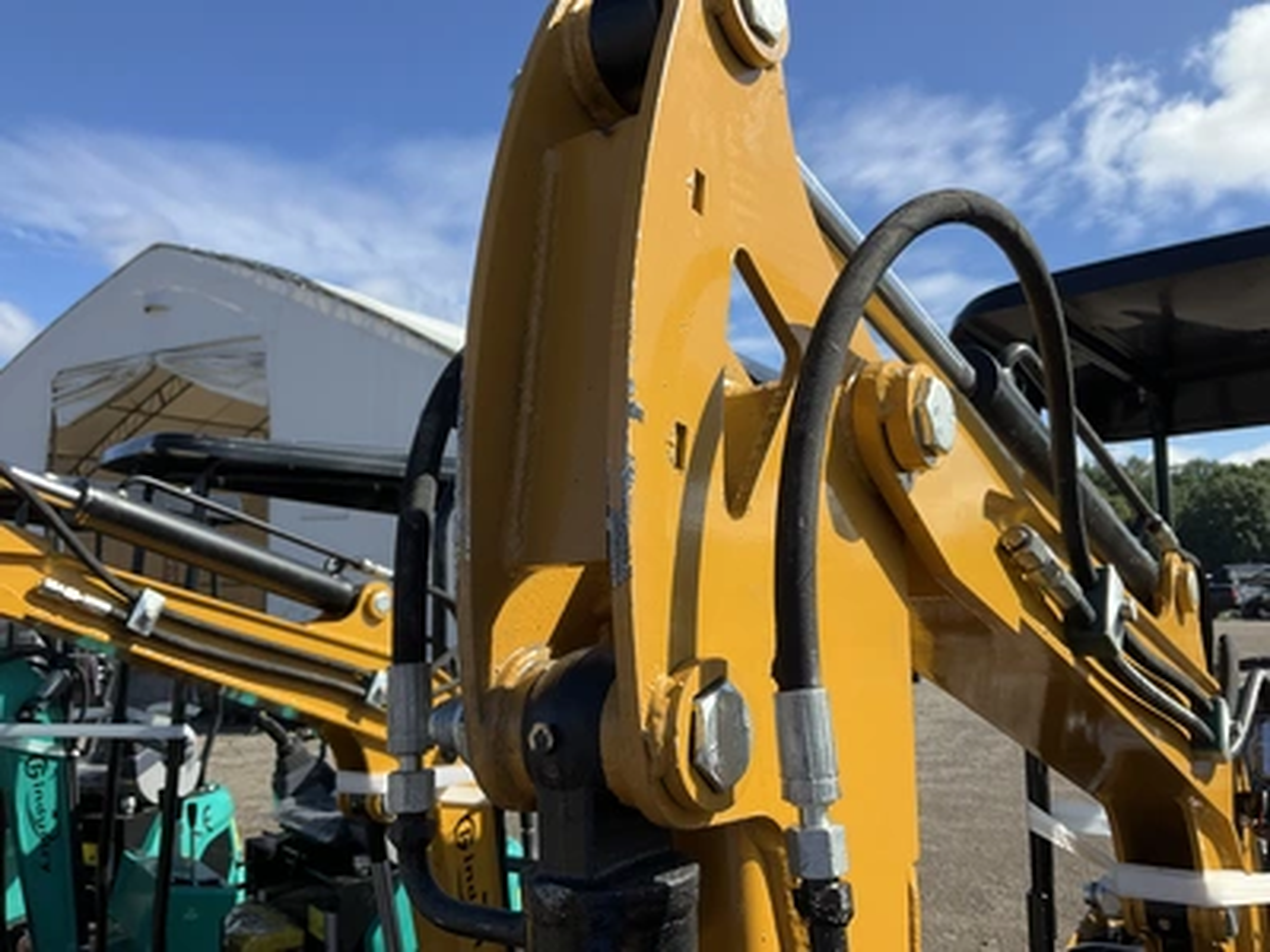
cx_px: 635
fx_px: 1064
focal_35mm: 29
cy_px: 476
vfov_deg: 48.2
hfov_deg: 61.7
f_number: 1.8
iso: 25
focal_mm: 3
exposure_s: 1/1451
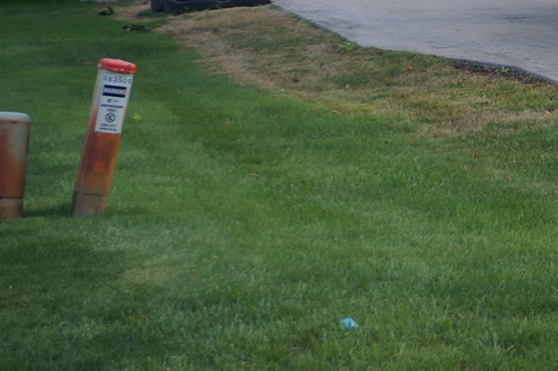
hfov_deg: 13.2
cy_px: -224
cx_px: 892
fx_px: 2240
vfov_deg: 9.2
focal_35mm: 145
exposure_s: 1/60
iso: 125
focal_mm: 29
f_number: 4.5
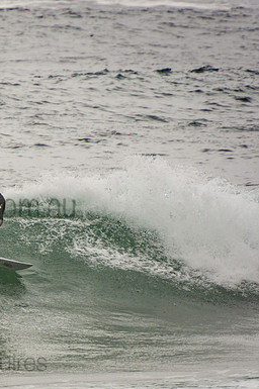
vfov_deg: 2.3
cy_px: 194
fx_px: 9783
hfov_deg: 1.5
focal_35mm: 905
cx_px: -31
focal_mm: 400
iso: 280
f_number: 5.6
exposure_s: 1/1250
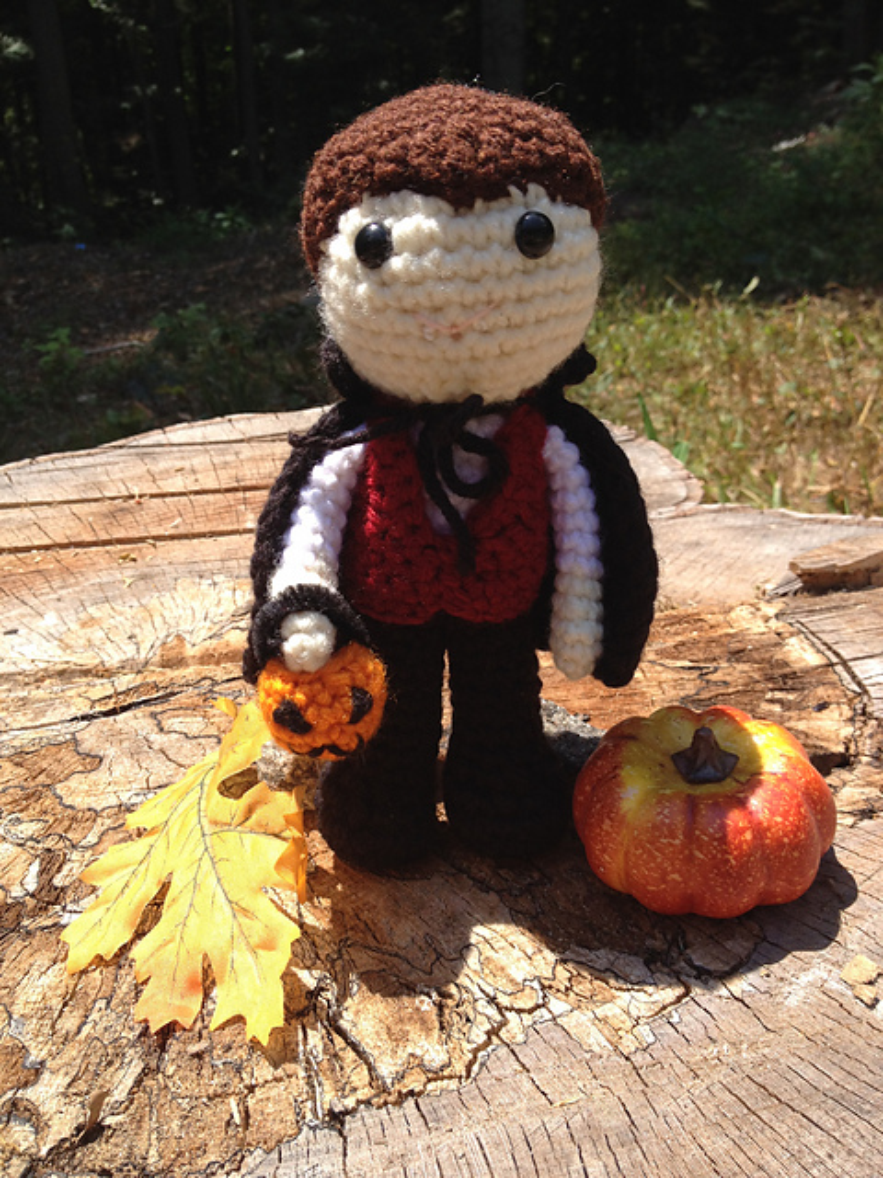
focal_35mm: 35
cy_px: 589
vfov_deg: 52.6
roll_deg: +2.4
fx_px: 1190
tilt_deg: -30.5
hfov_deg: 40.7
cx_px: 442
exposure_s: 1/935
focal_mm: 4.28
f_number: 2.4
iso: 50
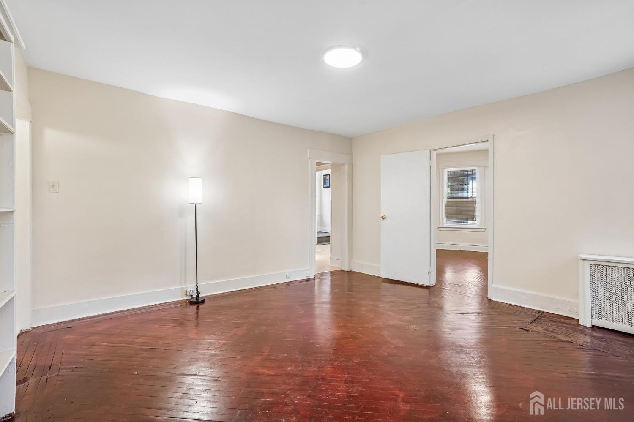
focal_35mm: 16
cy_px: 211
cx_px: 317
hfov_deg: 96.8
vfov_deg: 73.7
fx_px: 282
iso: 250
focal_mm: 16
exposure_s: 1/20
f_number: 8
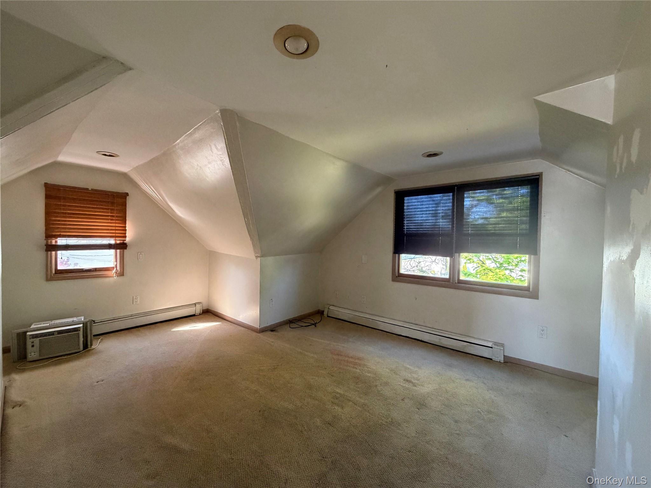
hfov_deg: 102.1
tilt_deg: -1.3
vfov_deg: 85.7
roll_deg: -1.1
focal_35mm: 14
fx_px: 263
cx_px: 326
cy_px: 244
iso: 400
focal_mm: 2.22
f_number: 2.2
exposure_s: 1/60
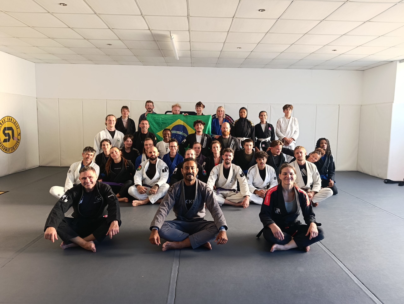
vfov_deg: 59.0
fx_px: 269
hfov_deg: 73.8
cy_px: 152
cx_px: 202
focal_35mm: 23
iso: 883
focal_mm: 6.11
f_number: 1.65
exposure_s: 1/100
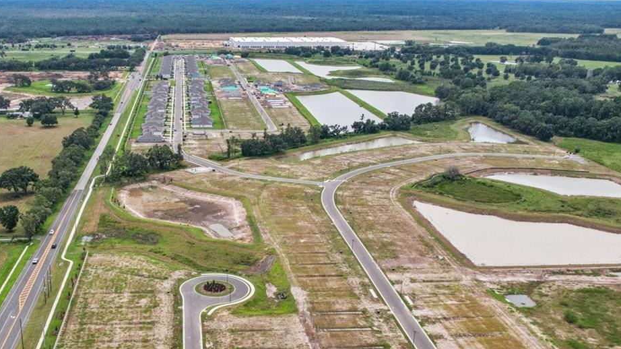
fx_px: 658
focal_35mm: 40
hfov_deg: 49.6
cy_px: 234
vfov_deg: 29.5
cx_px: 207
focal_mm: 8.38
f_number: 2.8
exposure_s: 1/2000
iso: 400
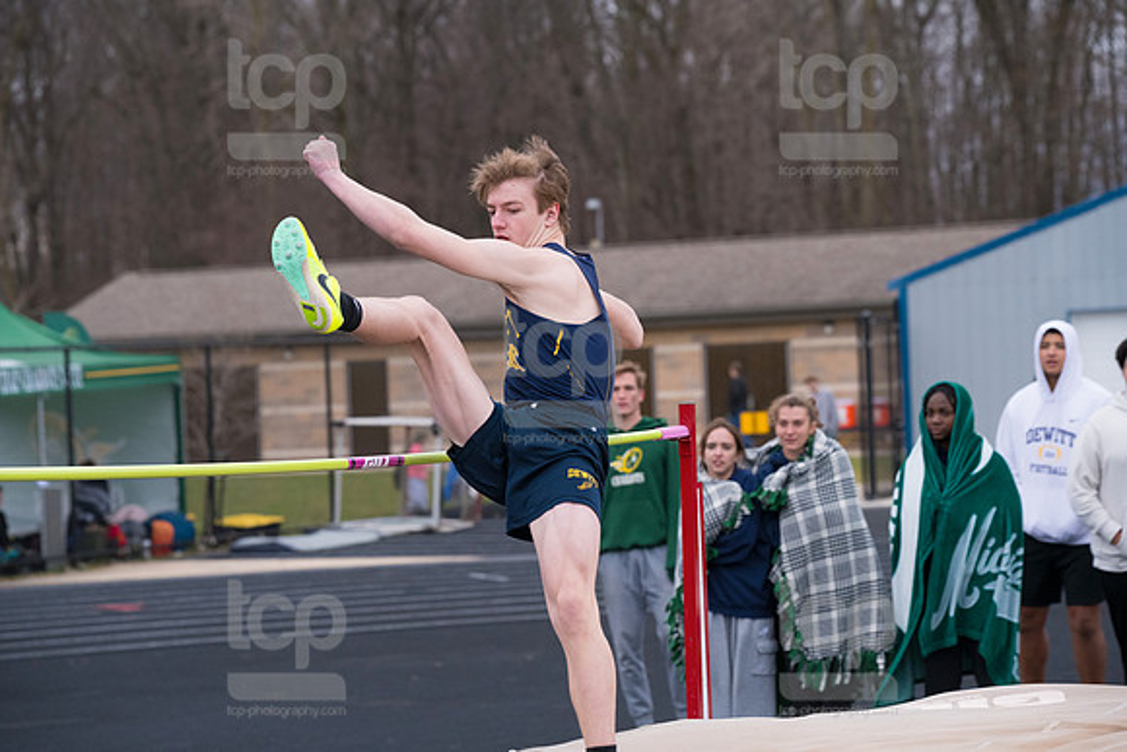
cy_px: 376
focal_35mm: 130
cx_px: 564
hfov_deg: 15.8
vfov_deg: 10.6
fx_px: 4070
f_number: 5
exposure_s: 1/2000
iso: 2000
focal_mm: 130
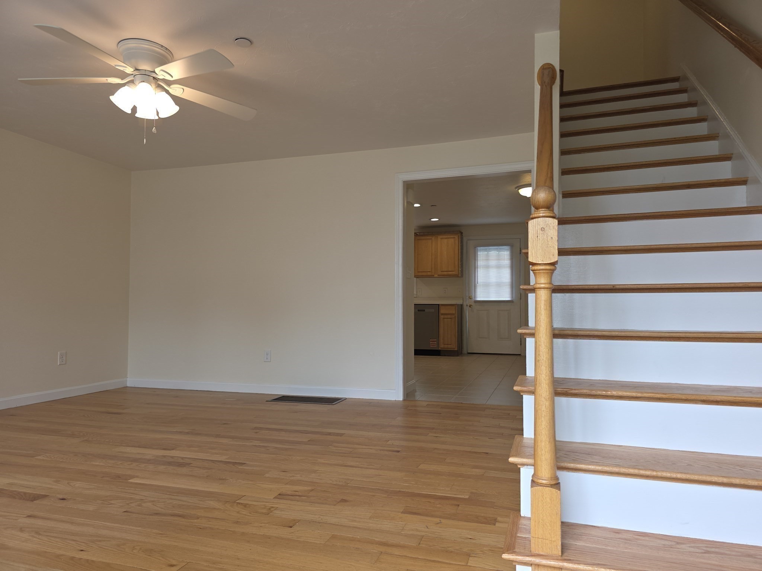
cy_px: 286
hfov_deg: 73.9
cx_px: 381
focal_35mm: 23
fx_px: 506
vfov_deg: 58.9
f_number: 1.7
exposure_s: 1/60
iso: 20
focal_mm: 6.3
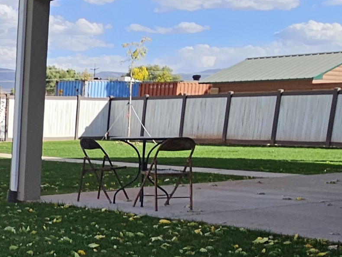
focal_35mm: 66
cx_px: -132
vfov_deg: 21.3
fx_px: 652
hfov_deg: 24.6
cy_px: 274
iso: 50
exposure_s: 1/1899
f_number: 2.2
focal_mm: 2.2
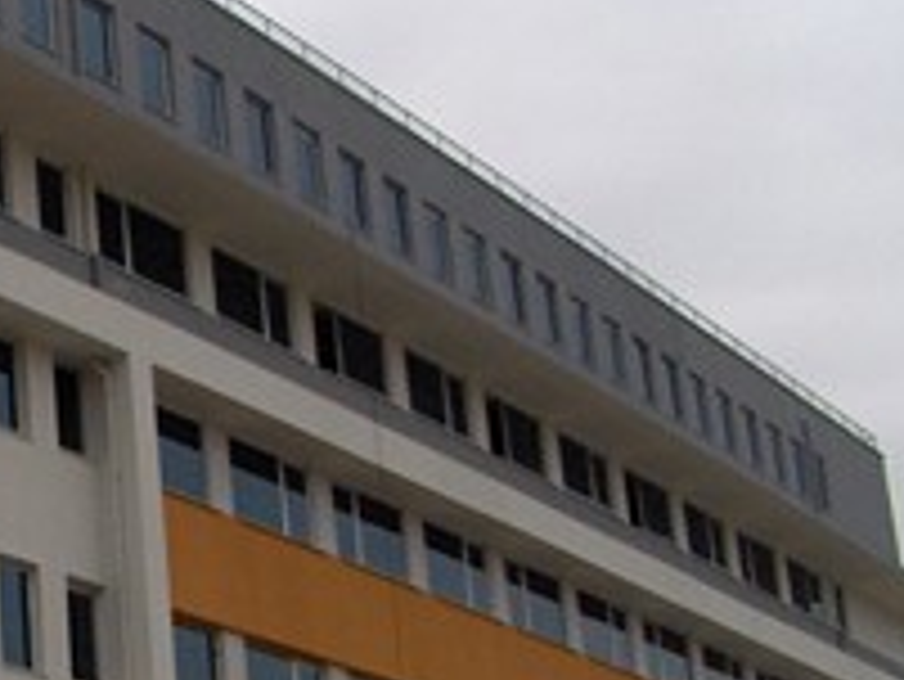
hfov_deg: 21.1
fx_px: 2273
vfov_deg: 16.6
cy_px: 678
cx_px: -157
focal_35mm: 87
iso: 100
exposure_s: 1/395
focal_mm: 5.8
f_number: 4.3
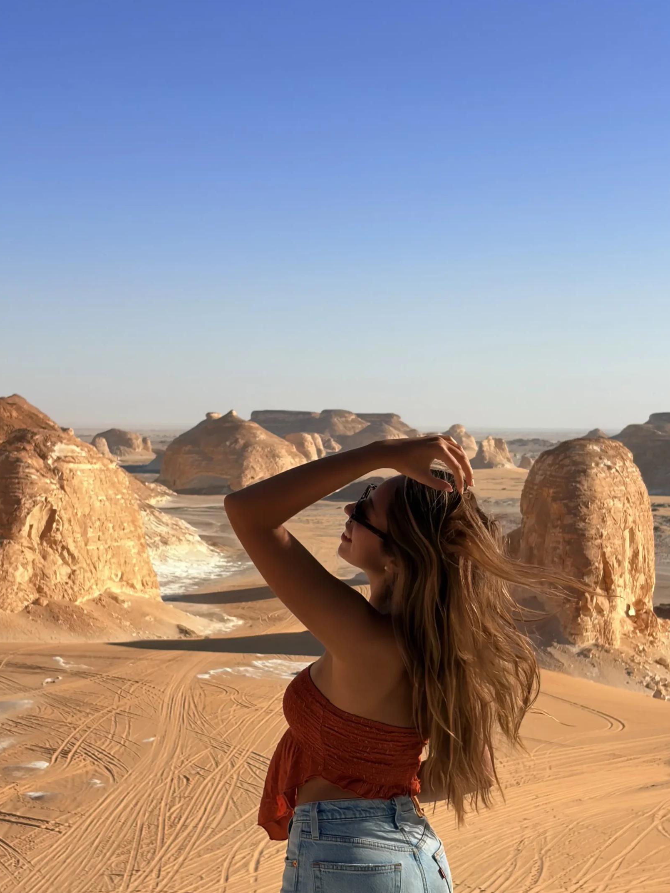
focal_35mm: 62
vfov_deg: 31.2
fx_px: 1600
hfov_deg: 23.6
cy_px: 510
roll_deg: -0.2
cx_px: 341
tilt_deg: -1.7
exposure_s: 1/5348
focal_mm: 5.96
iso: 40
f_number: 1.6
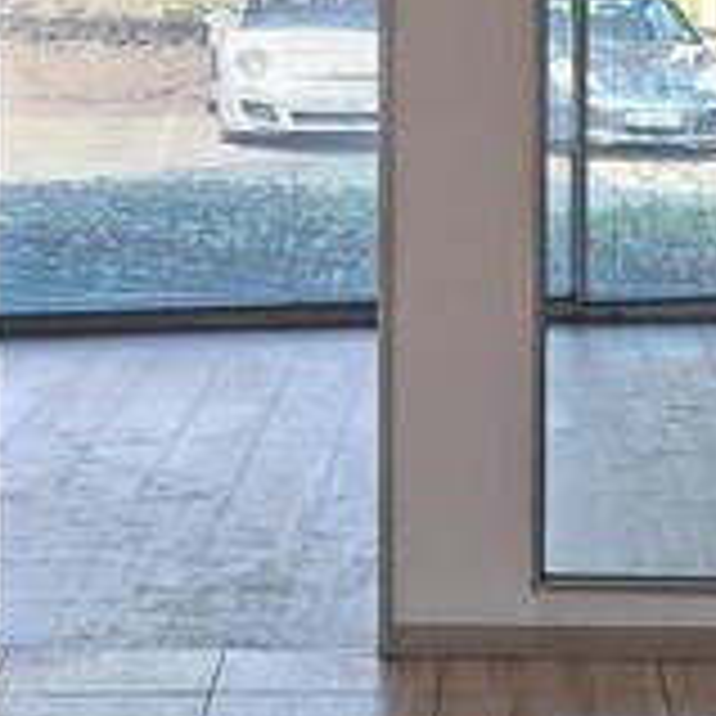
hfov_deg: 16.9
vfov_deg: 16.7
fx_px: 2387
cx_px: 554
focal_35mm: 102
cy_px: 9
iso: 40
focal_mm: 5.54
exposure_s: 1/117
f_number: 1.8
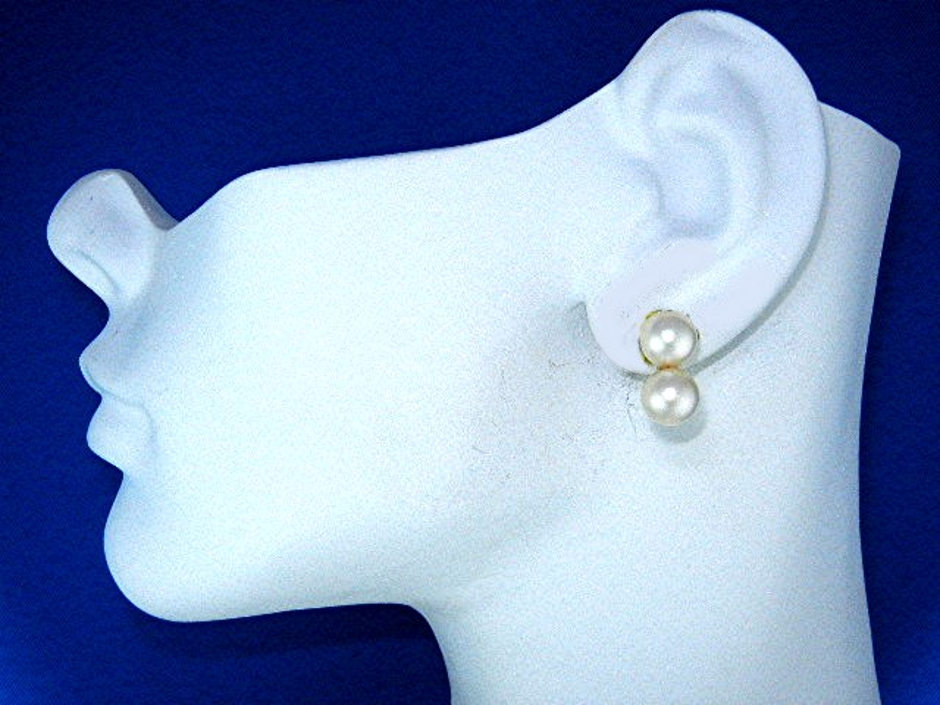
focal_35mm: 45
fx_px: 1222
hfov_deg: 42.1
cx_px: 470
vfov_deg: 32.2
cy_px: 352
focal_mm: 8.1
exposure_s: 1/30
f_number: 7.6
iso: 364
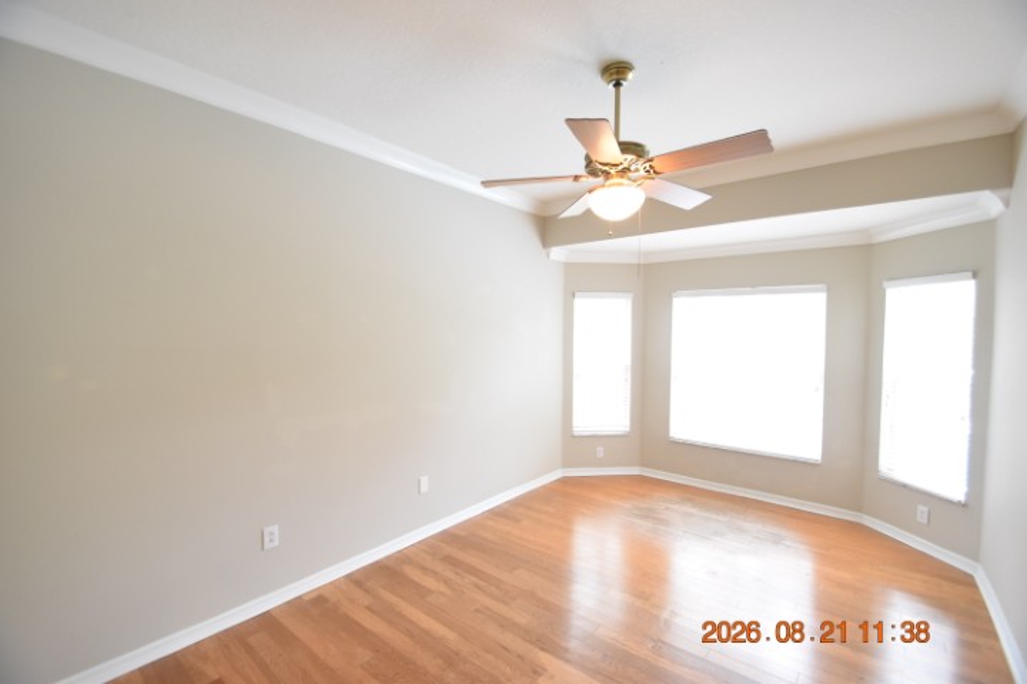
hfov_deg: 100.4
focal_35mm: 15
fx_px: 428
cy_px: 342
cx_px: 514
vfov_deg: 77.3
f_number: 3.5
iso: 1400
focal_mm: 10
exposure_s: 1/60
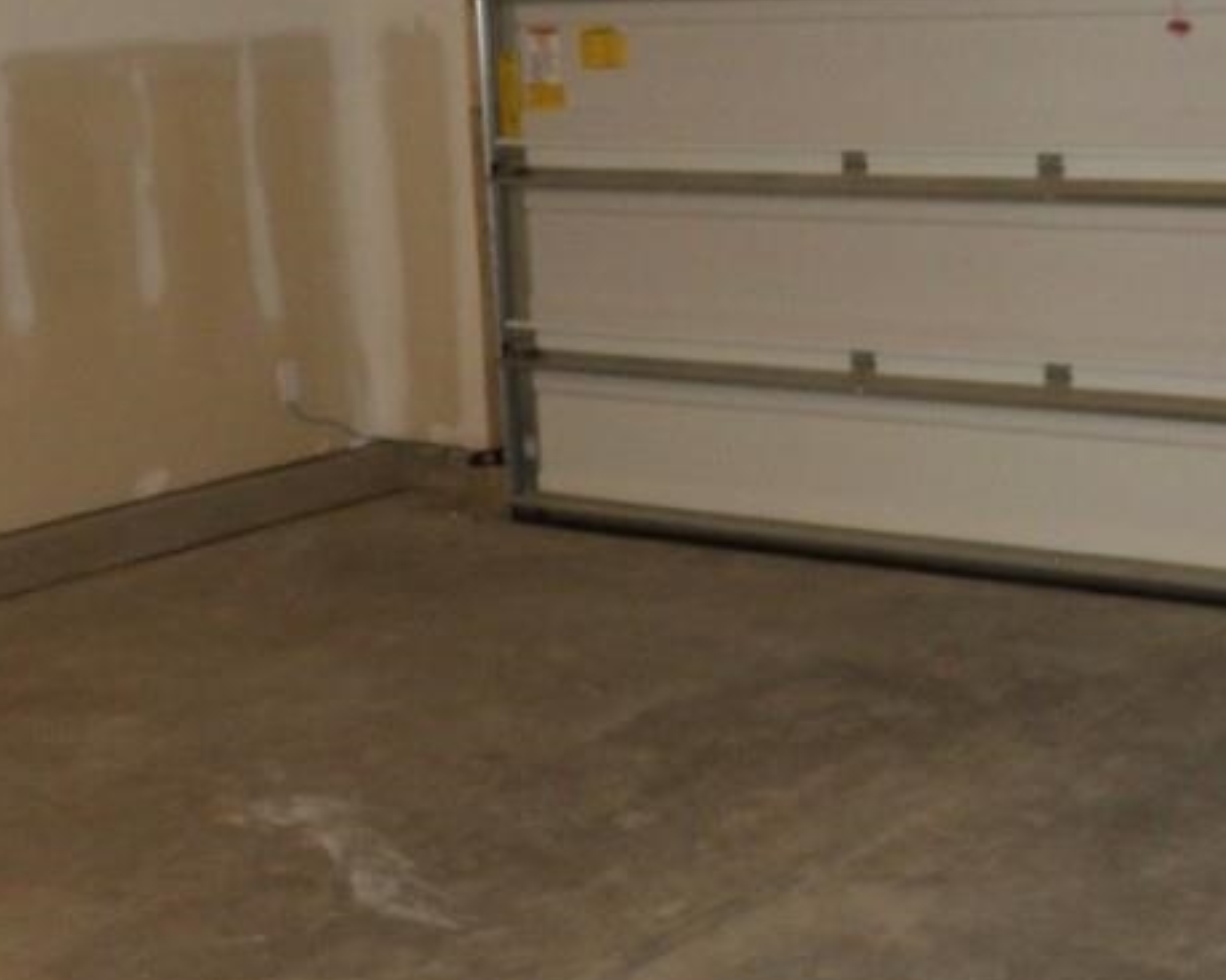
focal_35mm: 61
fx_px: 2213
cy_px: 251
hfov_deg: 29.7
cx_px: 1098
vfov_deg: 24.7
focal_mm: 5
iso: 500
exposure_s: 1/33
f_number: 3.4
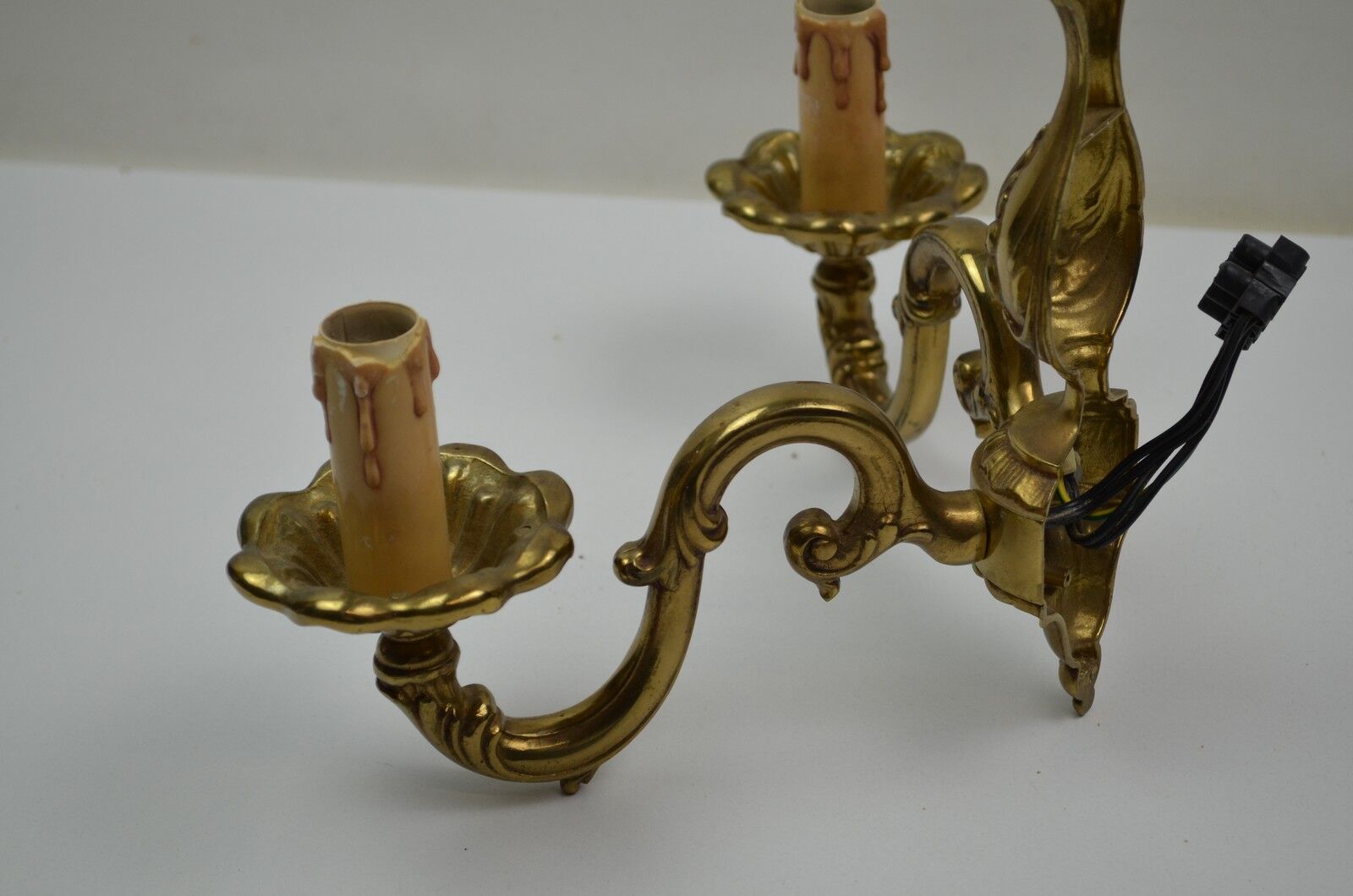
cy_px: 448
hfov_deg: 28.1
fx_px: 2701
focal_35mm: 72
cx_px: 676
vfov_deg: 18.8
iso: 400
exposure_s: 1/125
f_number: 5.6
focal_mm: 48
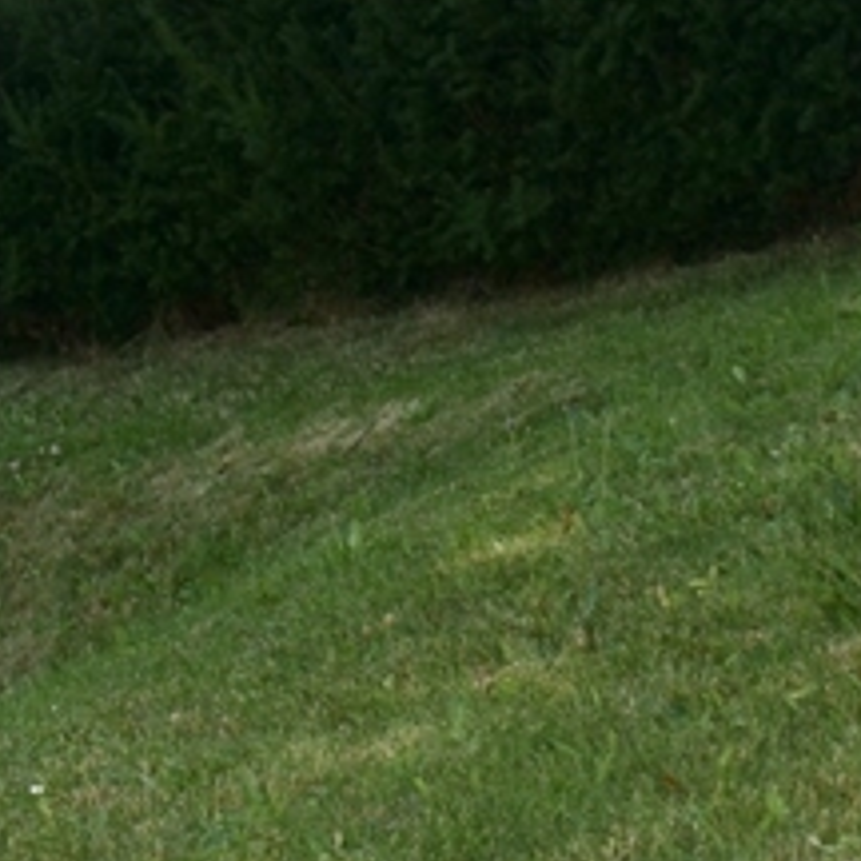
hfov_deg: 15.9
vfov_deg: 15.2
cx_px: 179
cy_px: -293
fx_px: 3067
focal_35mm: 109
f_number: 5
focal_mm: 18
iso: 100
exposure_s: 1/250
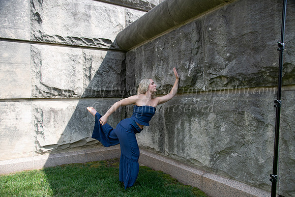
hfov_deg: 73.7
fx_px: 197
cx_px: 148
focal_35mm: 24
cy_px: 98
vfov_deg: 53.2
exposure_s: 1/250
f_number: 5
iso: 100
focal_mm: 24
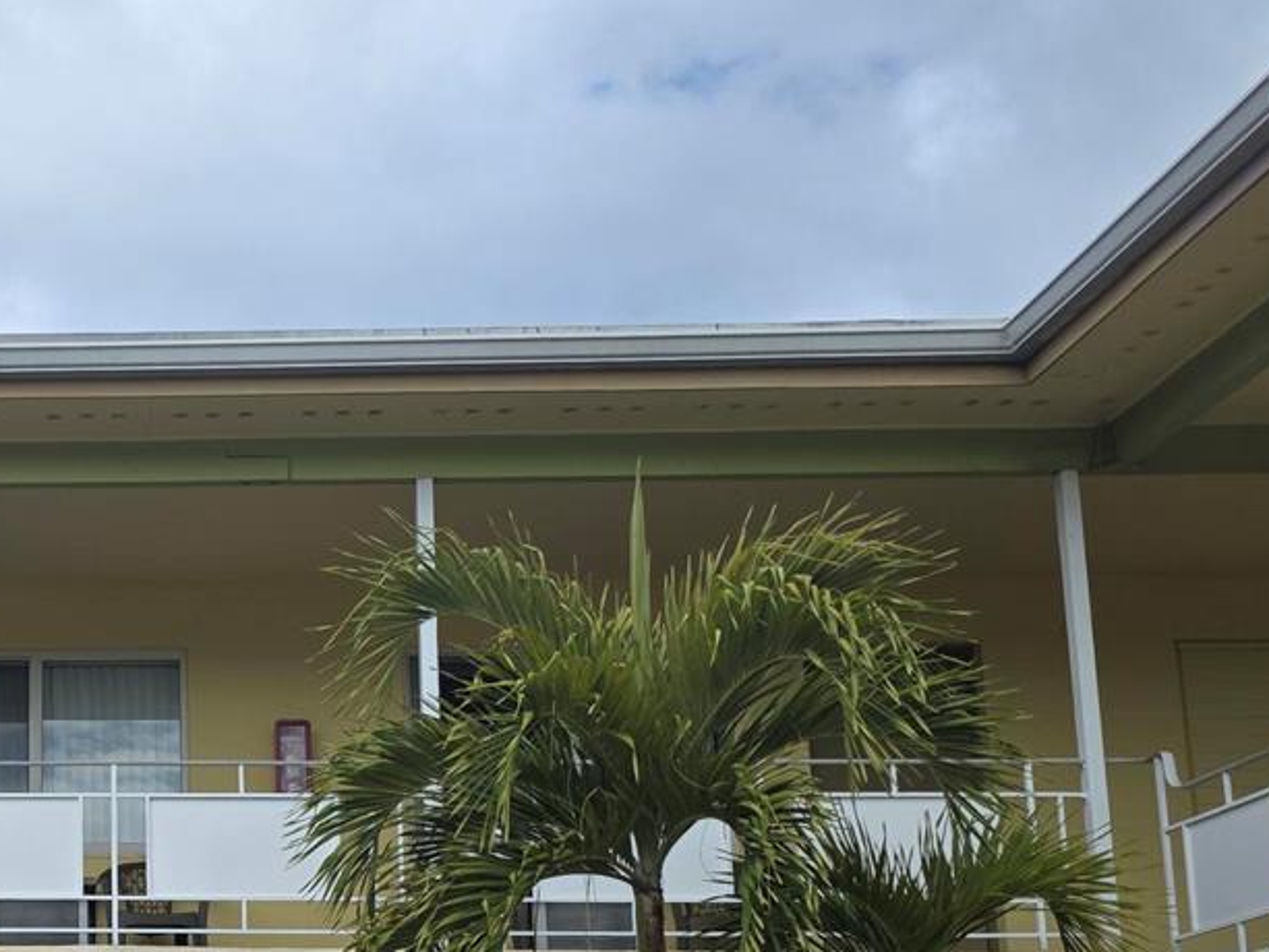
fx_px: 2200
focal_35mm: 60
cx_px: -93
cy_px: 803
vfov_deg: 23.9
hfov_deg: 29.3
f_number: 1.7
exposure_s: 1/6355
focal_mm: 6.3
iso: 80
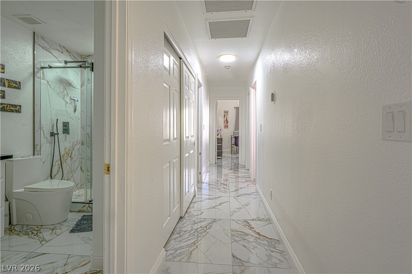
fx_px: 206
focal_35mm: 18
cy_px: 137
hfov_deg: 90.0
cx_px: 206
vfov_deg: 67.3
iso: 80
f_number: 16
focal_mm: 12
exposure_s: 1/5
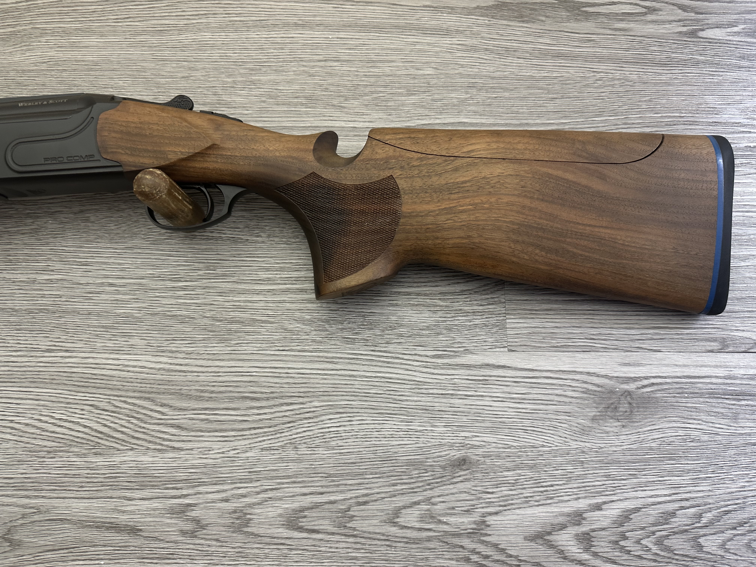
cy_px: 284
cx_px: 378
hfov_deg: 71.6
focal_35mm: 24
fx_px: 524
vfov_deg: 56.8
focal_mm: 6.86
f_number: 1.78
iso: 125
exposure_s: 1/50
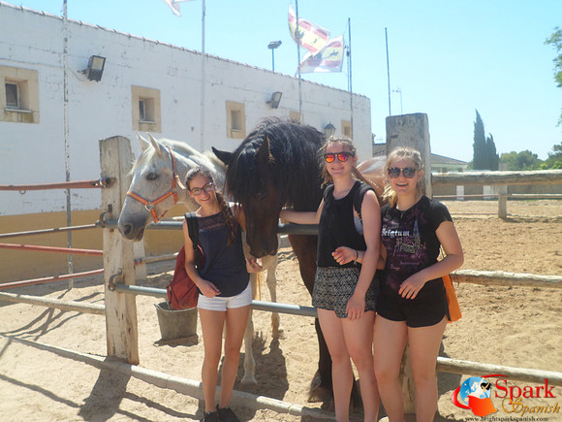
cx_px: 281
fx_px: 584
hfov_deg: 51.4
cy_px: 211
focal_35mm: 36
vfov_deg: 39.7
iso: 80
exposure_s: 1/750
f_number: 3.8
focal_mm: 6.6
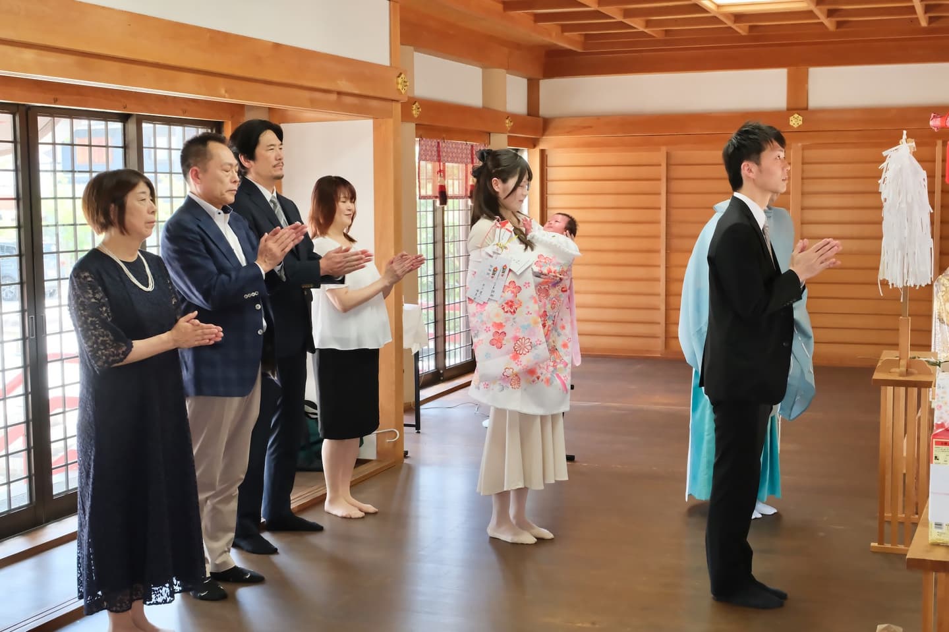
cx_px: 474
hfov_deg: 41.9
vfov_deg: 28.6
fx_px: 1238
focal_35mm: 47
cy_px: 316
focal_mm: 31
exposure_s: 1/125
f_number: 6.3
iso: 3200
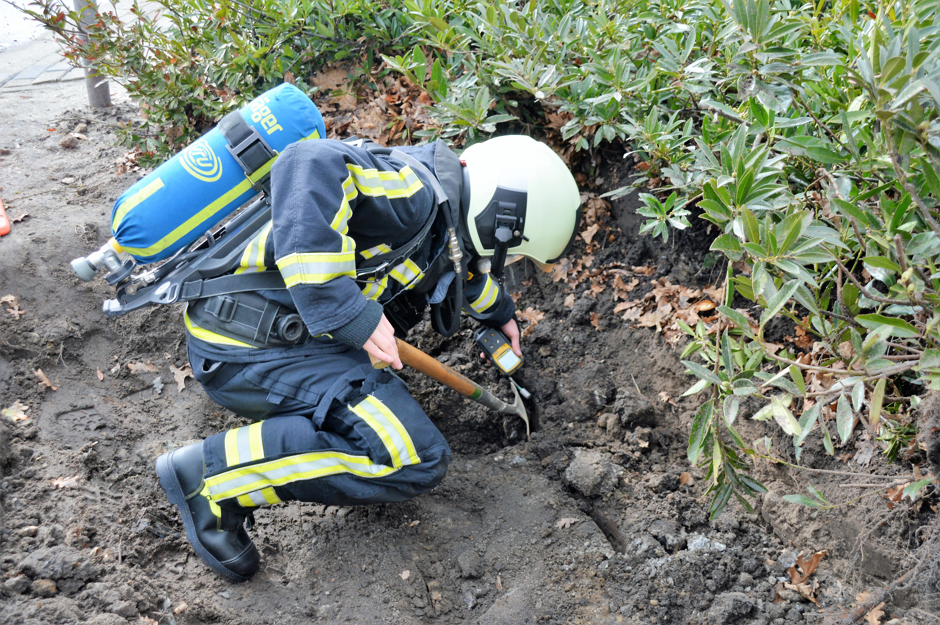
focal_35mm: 39
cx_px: 470
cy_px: 312
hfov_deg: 49.6
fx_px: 1017
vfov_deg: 34.1
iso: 160
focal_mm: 26
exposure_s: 1/125
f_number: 5.6
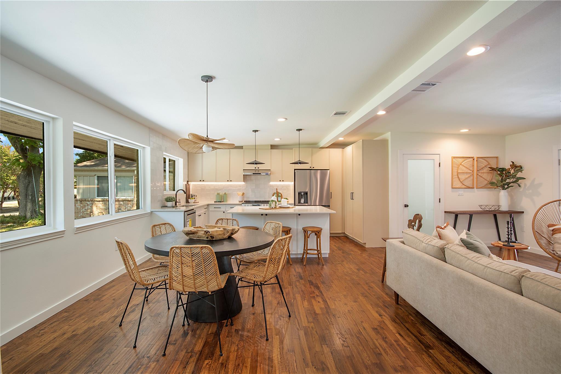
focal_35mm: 15
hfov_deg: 100.4
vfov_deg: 77.3
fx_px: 234
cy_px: 187
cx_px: 280
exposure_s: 1/6
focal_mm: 10
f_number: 8
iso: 100
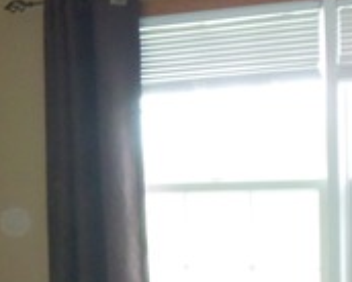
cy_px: 272
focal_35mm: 138
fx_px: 1439
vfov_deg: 11.1
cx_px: -133
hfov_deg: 13.3
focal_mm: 6.7
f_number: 3.7
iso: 250
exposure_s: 1/30
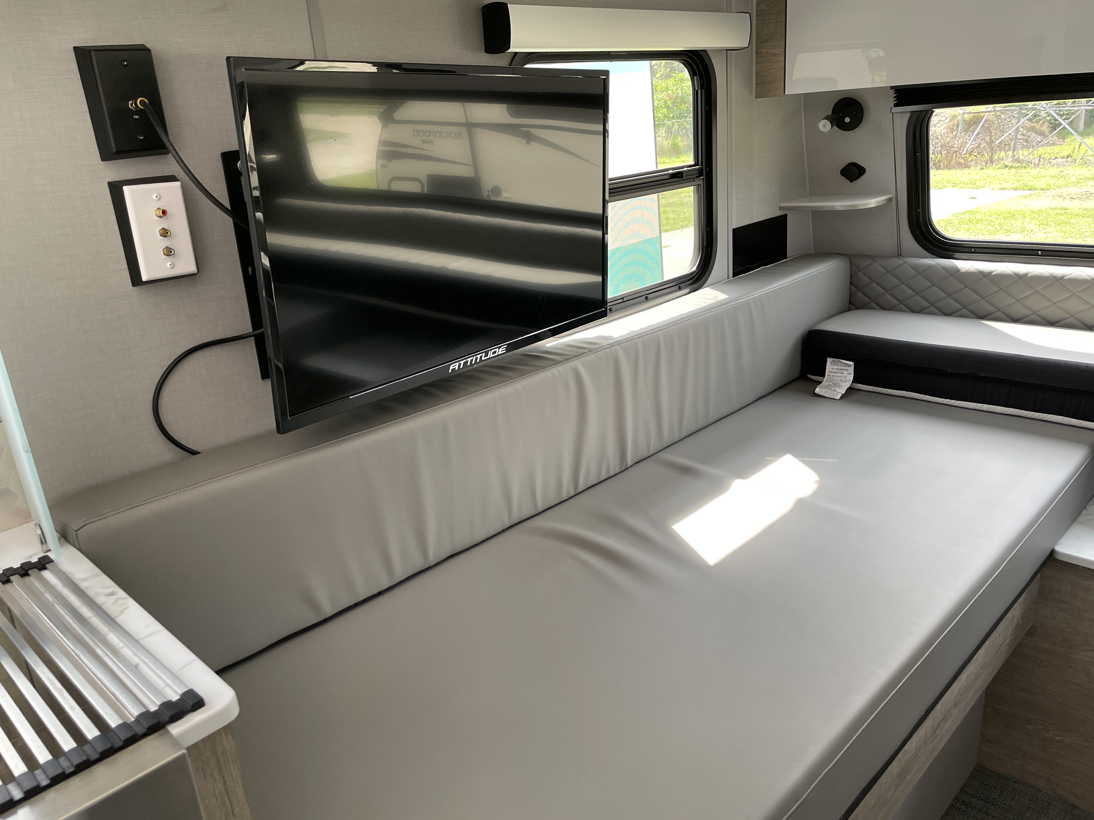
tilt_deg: -17.5
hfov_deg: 67.3
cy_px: 410
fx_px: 822
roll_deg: +4.1
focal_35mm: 26
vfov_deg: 53.1
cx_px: 547
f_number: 1.6
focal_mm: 4.2
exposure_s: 1/115
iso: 125
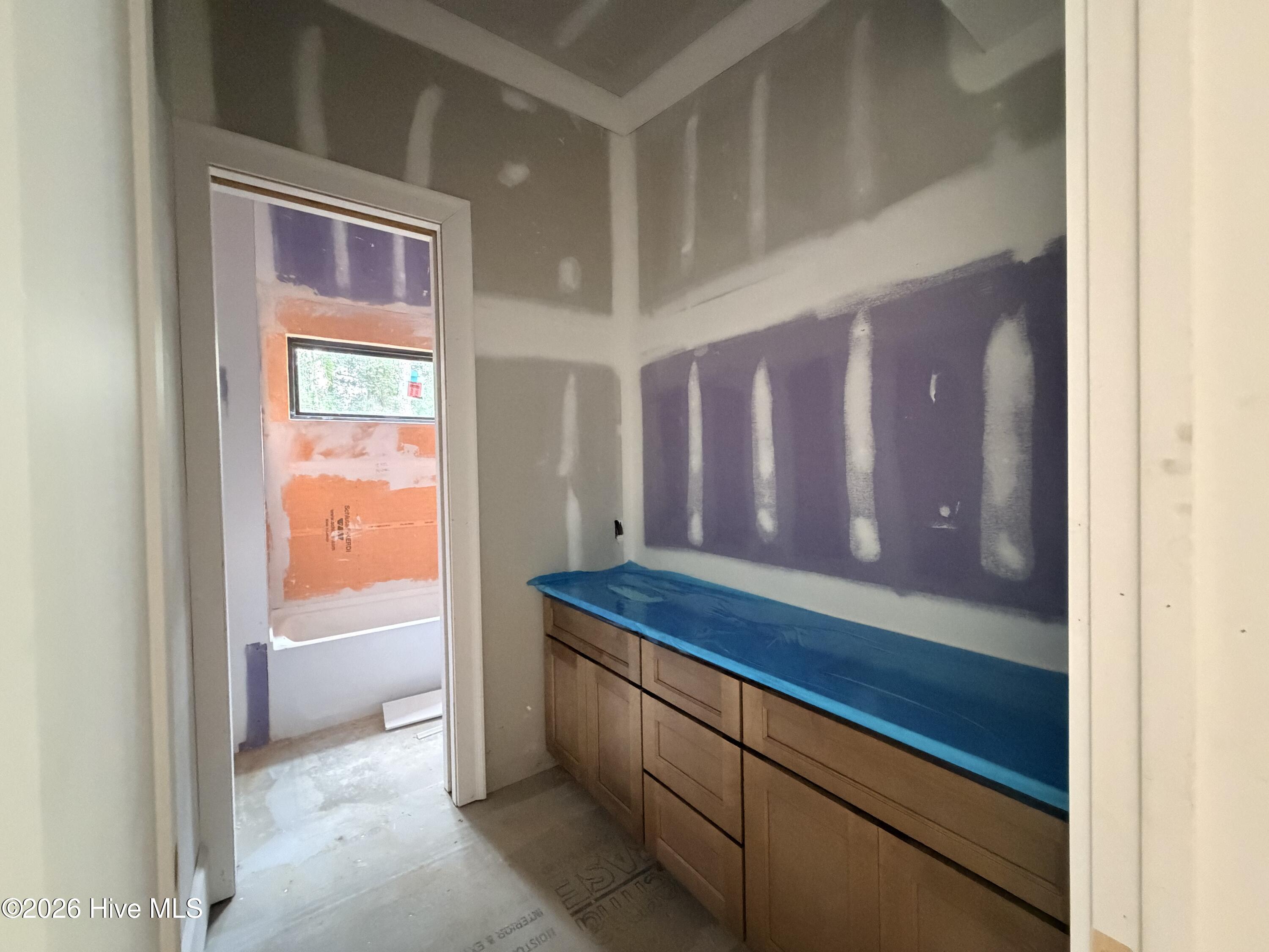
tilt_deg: -1.5
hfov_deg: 102.1
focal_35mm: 14
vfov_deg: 85.7
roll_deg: +1.8
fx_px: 513
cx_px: 634
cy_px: 476
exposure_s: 1/60
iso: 1250
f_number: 2.2
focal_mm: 2.22
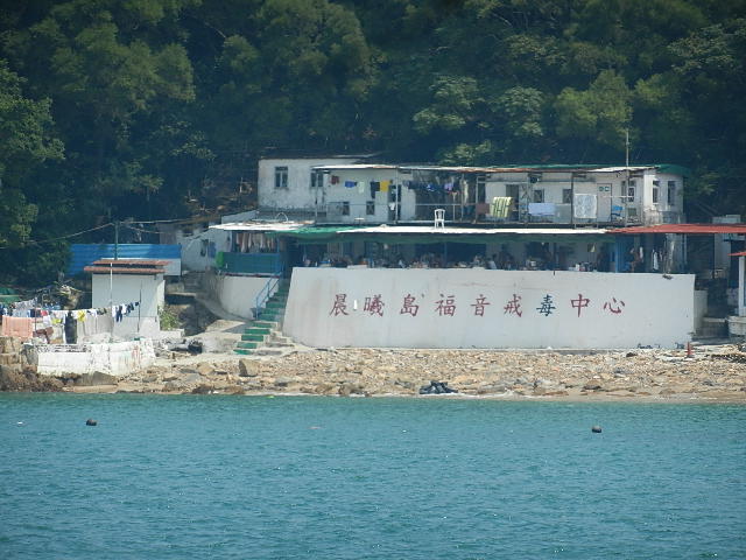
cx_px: 373
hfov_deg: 5.9
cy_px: 280
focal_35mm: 338
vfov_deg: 4.4
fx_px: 7284
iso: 160
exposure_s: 1/800
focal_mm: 60.8
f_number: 5.3
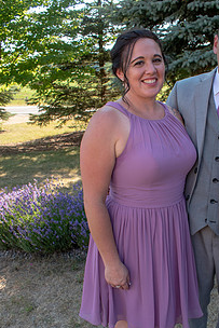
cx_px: 160
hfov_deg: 32.9
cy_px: 202
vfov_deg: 48.1
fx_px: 365
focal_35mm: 40
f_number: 7.1
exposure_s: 1/200
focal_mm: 18
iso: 400
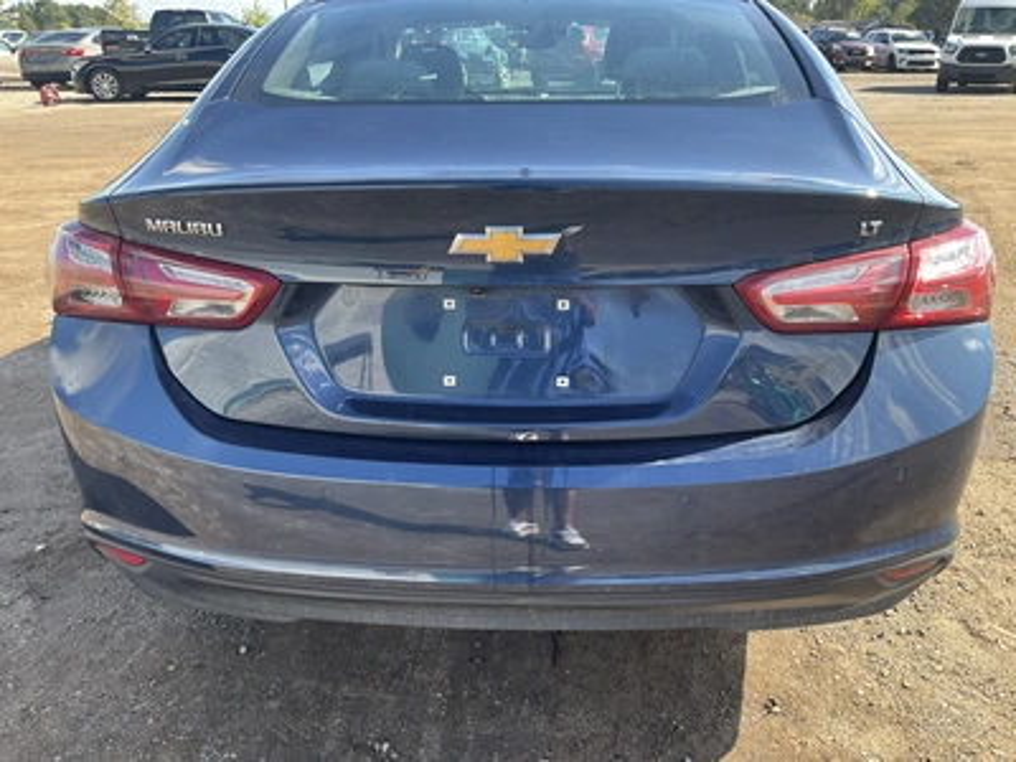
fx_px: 851
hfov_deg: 61.7
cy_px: 381
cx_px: 508
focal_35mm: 29
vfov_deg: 48.2
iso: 20
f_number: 1.8
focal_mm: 3
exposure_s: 1/200
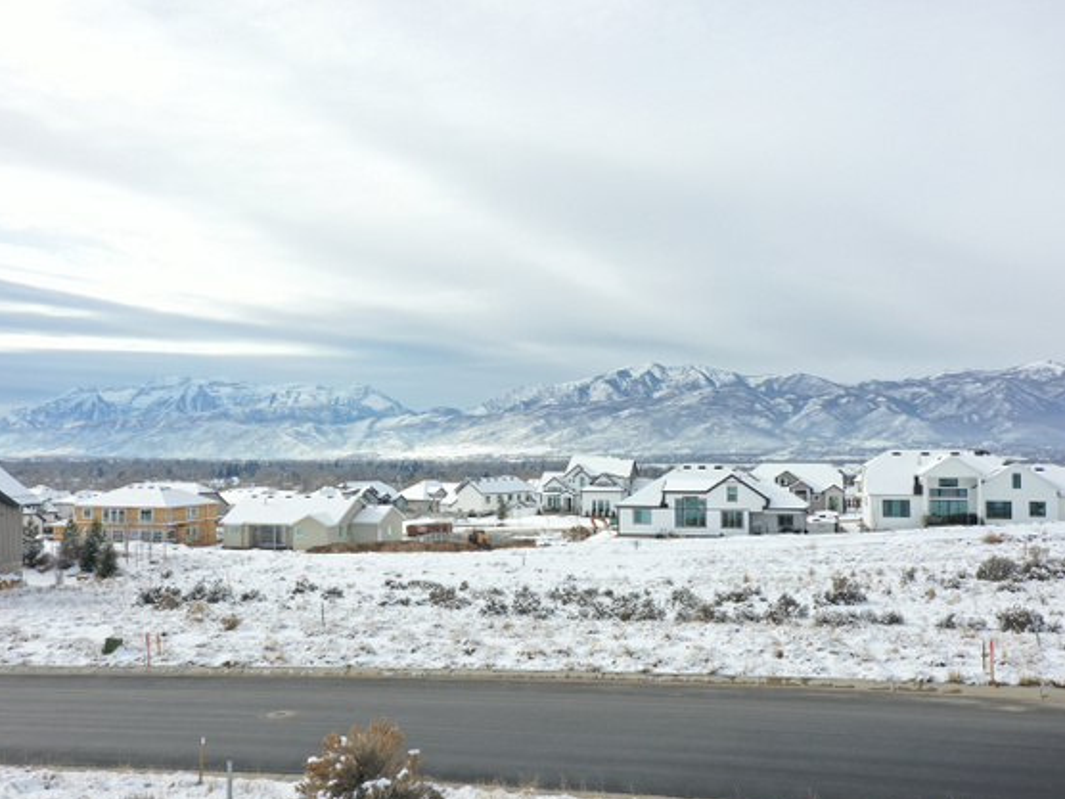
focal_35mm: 31
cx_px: 531
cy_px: 407
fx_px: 954
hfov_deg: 58.4
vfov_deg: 45.4
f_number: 5.6
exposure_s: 1/500
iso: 100
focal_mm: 10.26
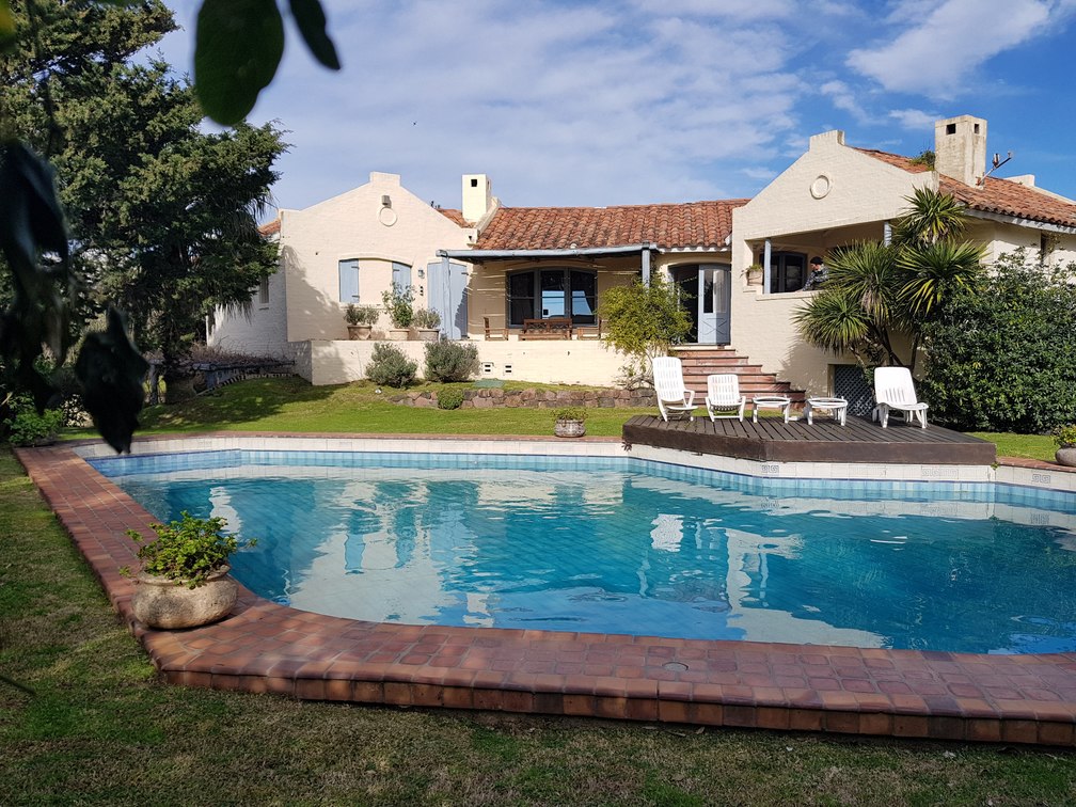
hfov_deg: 67.3
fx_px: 808
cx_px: 538
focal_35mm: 26
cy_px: 404
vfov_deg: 53.1
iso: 40
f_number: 1.7
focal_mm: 4.2
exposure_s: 1/2528
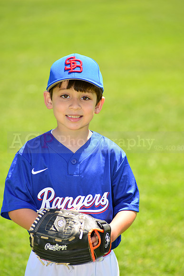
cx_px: 92
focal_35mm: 170
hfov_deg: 8.1
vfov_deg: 12.1
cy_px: 138
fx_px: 1302
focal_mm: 170
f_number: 5
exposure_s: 1/250
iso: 100
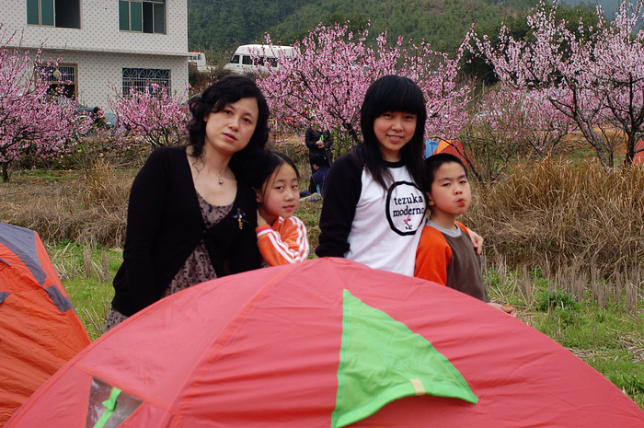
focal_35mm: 52
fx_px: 938
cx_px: 322
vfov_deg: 25.7
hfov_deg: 37.9
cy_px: 214
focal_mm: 35
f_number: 8.5
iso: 200
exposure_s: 1/60
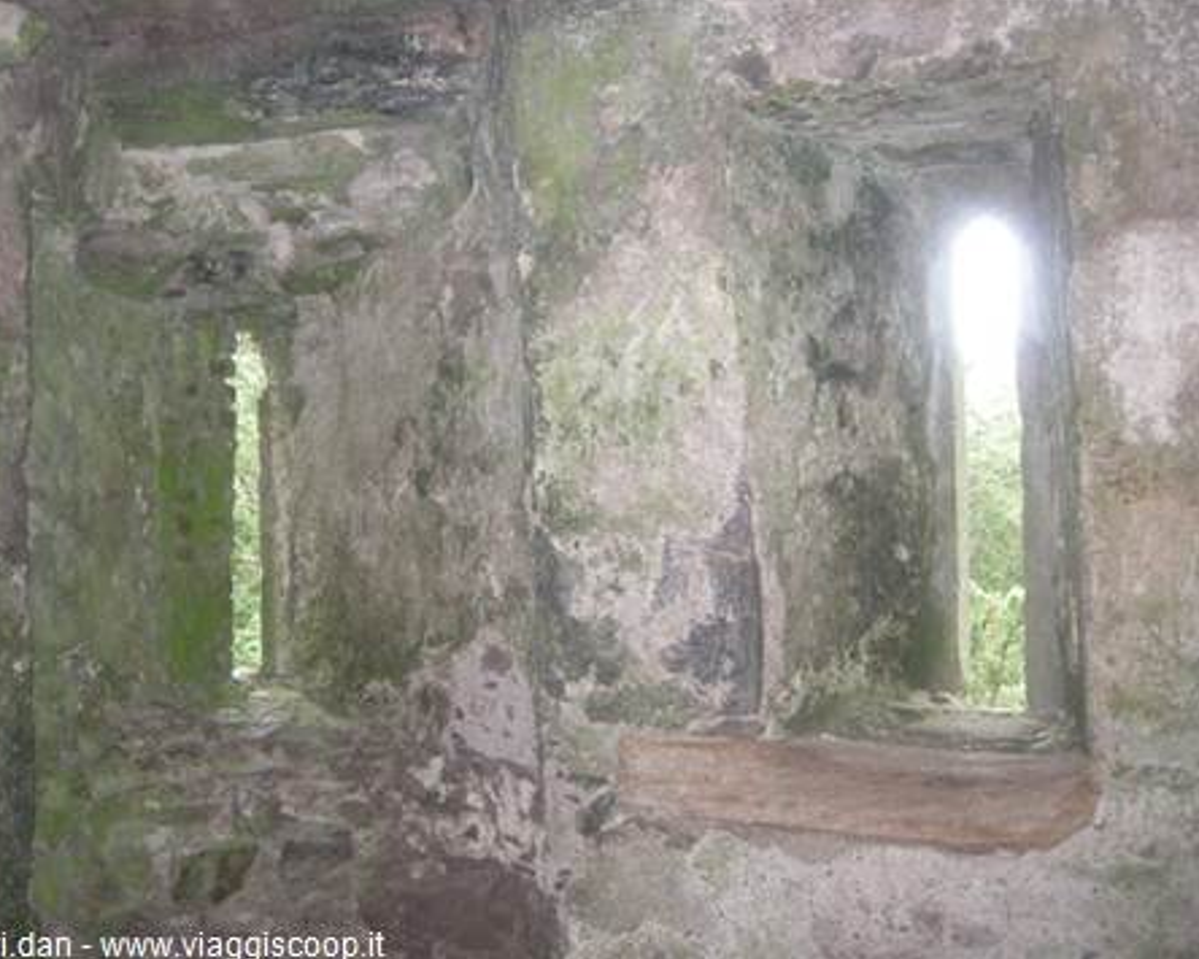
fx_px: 1348
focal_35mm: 38
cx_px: 575
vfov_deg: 39.1
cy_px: 478
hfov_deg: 47.9
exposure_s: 1/30
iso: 205
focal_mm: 7.5
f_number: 2.7
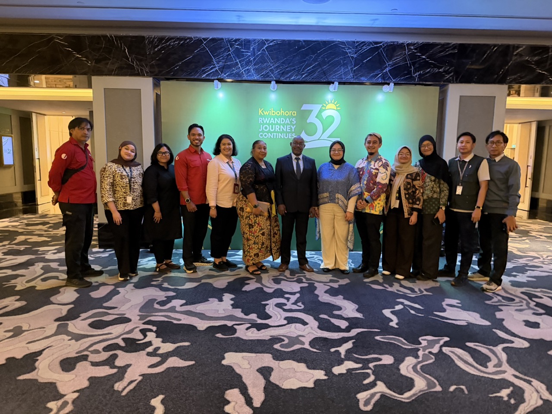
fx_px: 383
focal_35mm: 24
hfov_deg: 71.6
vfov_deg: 56.8
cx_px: 276
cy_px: 207
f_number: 1.78
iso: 640
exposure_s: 1/33
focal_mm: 6.76
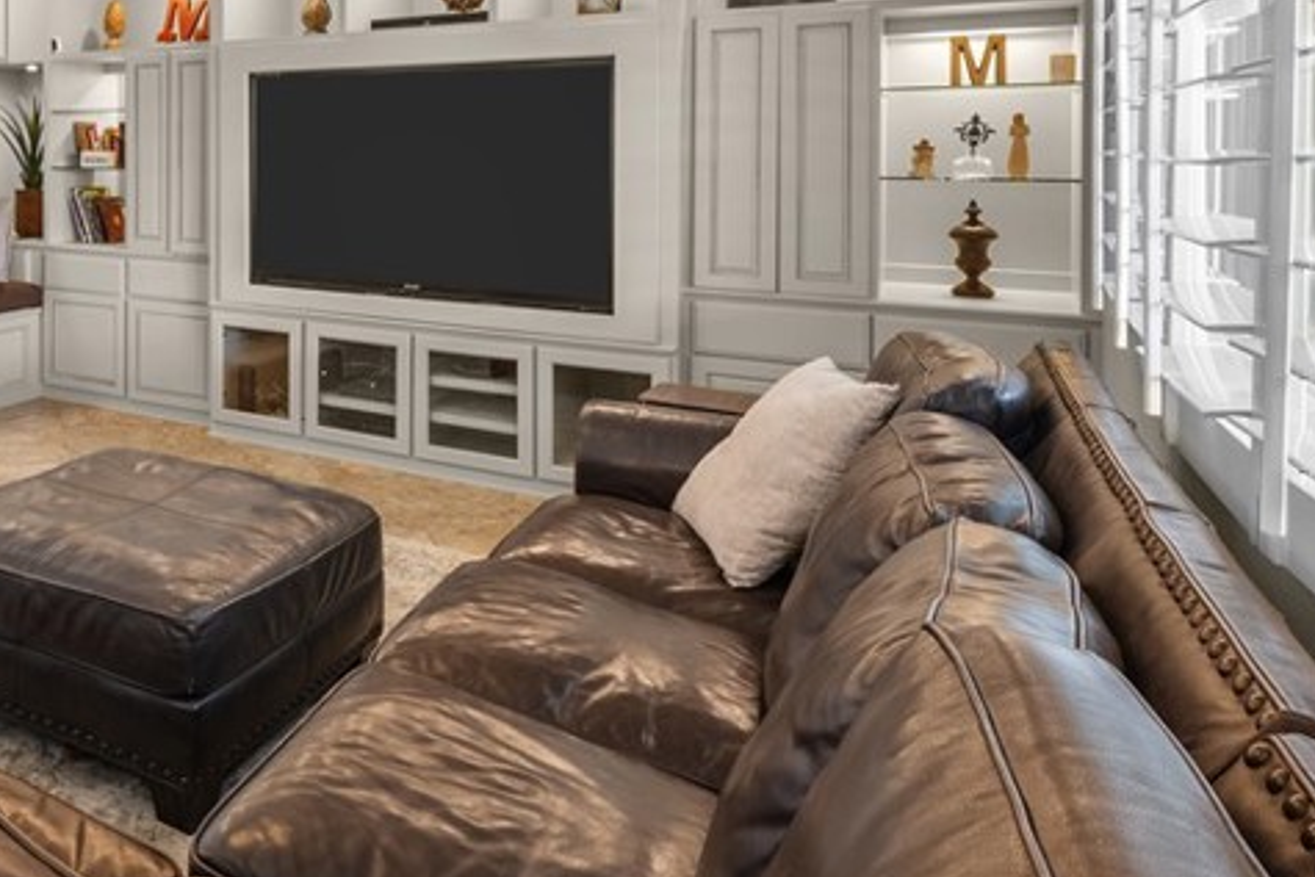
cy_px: 162
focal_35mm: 28
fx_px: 1023
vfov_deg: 44.0
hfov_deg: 57.5
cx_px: 163
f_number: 9
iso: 125
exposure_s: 1
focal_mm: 13
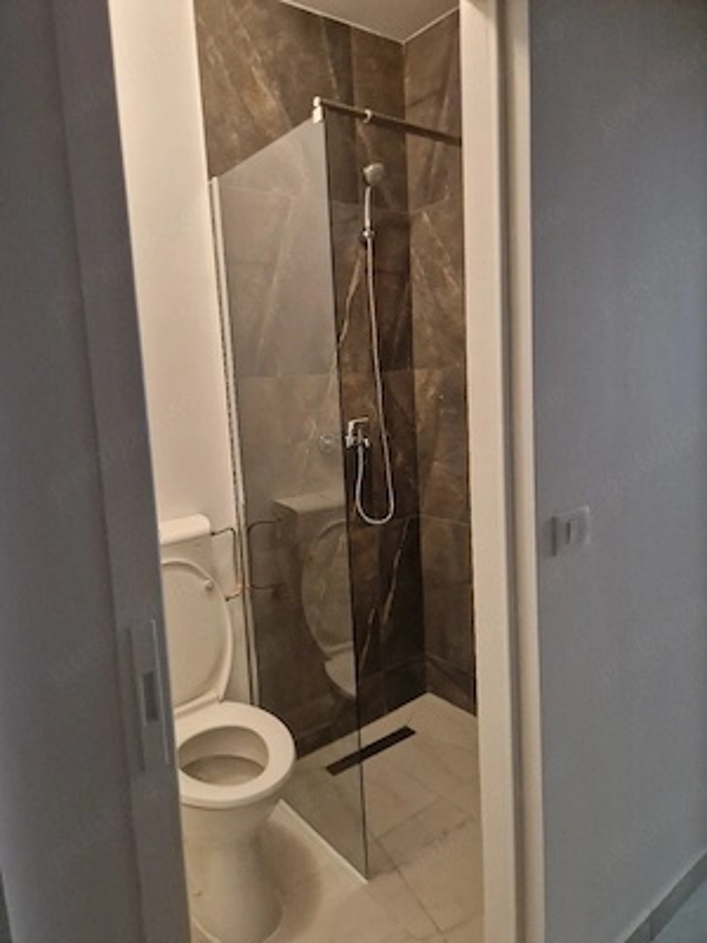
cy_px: 472
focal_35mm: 23
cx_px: 354
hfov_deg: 58.9
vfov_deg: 73.9
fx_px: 626
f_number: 1.8
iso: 500
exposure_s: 1/100
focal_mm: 5.4
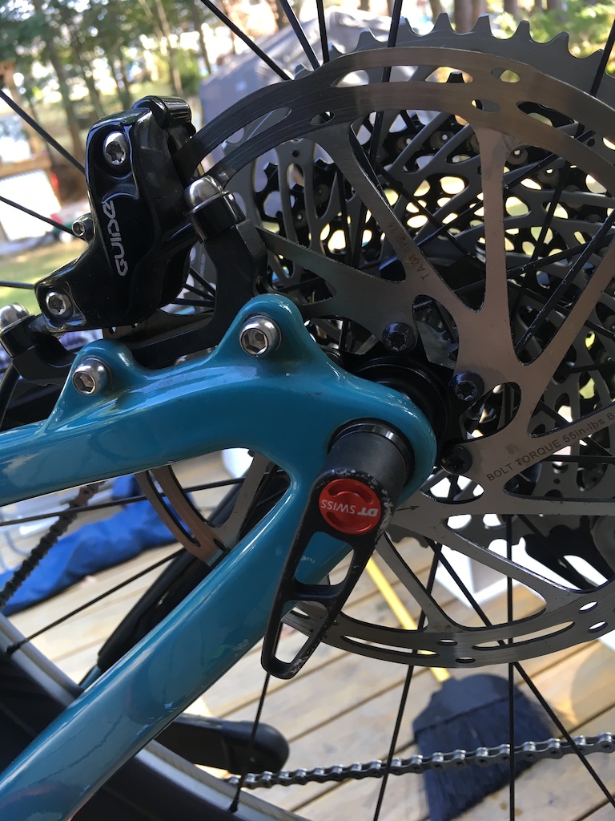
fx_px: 687
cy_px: 410
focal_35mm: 29
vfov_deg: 61.7
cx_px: 308
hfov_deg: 48.2
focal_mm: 4.15
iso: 25
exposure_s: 1/30
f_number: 2.2
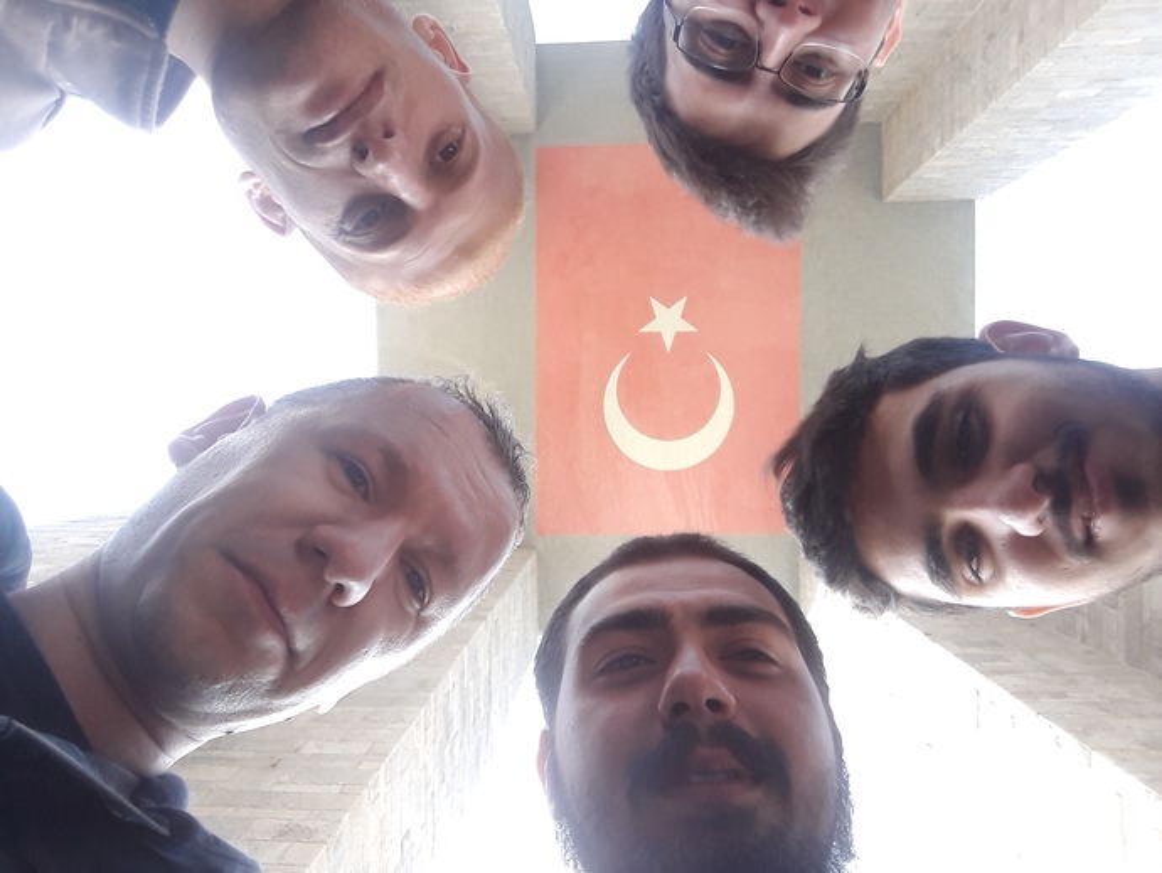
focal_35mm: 23
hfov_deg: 73.9
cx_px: 581
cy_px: 436
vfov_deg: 58.9
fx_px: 772
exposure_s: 1/144
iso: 50
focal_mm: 2
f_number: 1.9
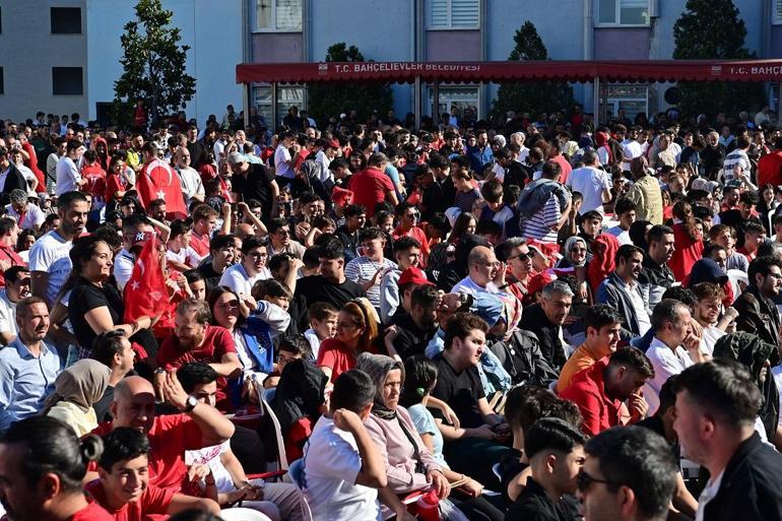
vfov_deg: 19.4
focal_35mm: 70
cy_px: 260
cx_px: 391
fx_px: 1520
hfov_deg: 28.8
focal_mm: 70
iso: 100
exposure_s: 1/500
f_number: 7.1
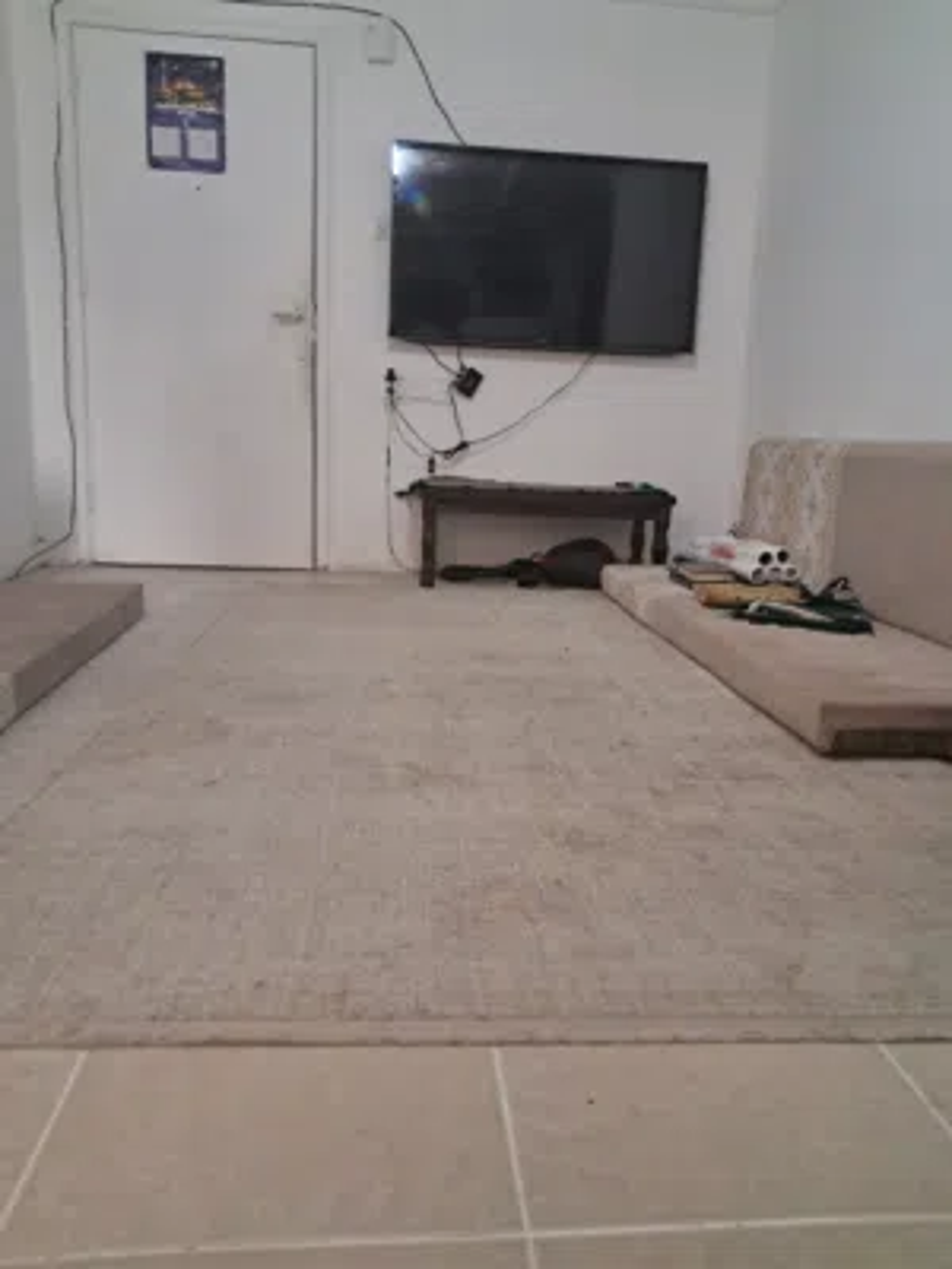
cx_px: 476
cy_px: 634
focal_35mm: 27
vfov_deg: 65.3
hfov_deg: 51.4
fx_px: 990
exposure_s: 1/50
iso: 640
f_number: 1.8
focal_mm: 4
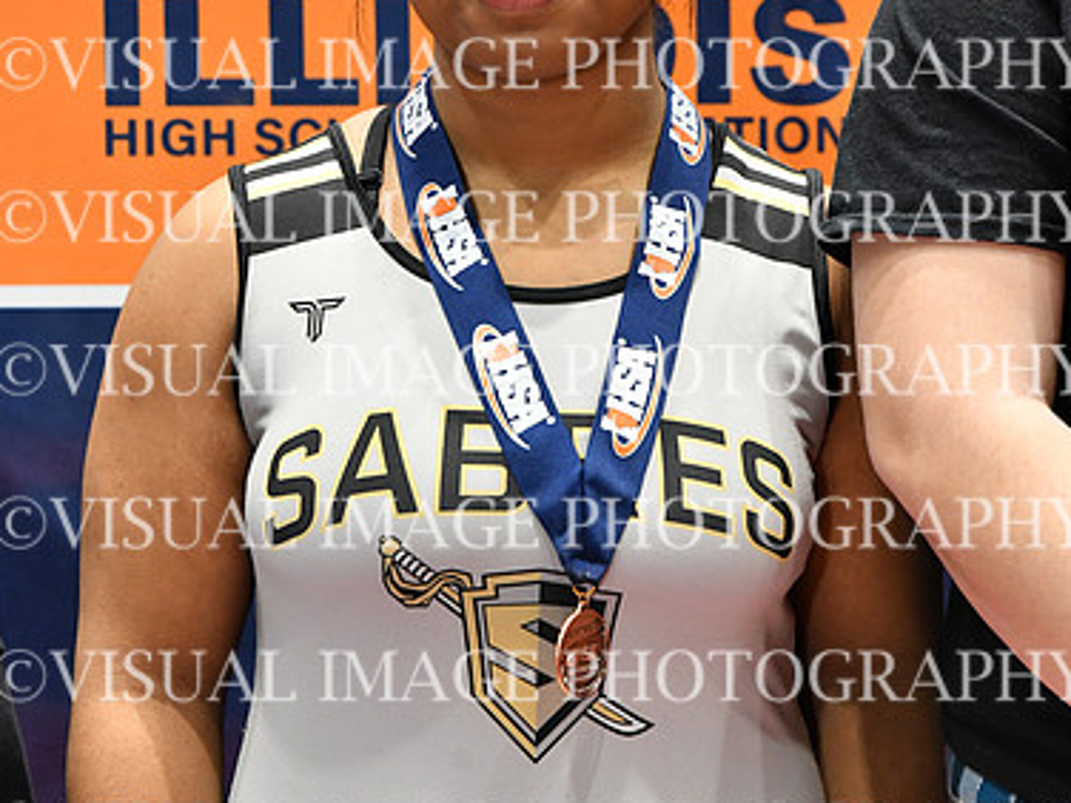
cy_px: 293
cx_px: 543
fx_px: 2754
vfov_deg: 16.6
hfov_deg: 22.0
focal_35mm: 89
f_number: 5.6
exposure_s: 1/200
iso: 3200
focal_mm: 60
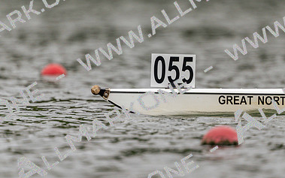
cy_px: 73
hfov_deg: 2.2
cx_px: 170
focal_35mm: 936
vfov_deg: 1.4
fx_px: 7271
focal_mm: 600
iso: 400
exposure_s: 1/2000
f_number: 4
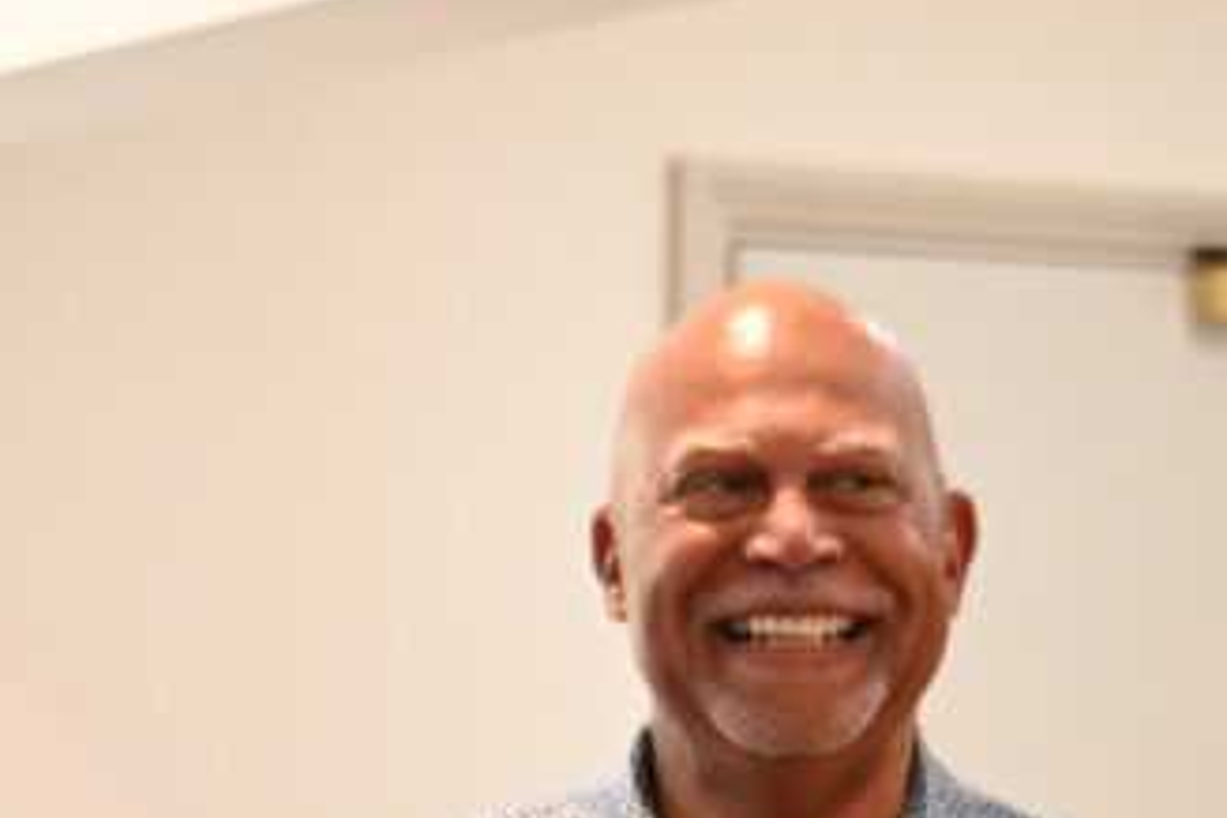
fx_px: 6407
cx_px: 550
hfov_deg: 10.9
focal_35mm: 188
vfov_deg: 7.2
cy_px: 1069
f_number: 2.8
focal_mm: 45
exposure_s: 1/100
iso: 1000
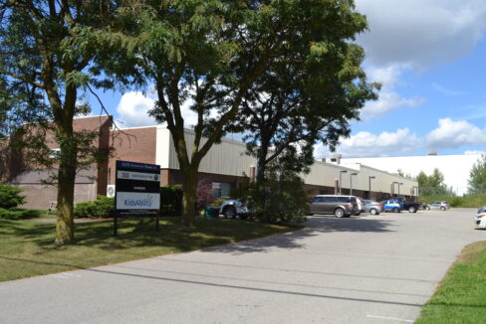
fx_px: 446
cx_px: 243
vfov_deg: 40.0
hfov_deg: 57.2
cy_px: 162
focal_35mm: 33
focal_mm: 22
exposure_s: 1/200
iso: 100
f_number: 7.1
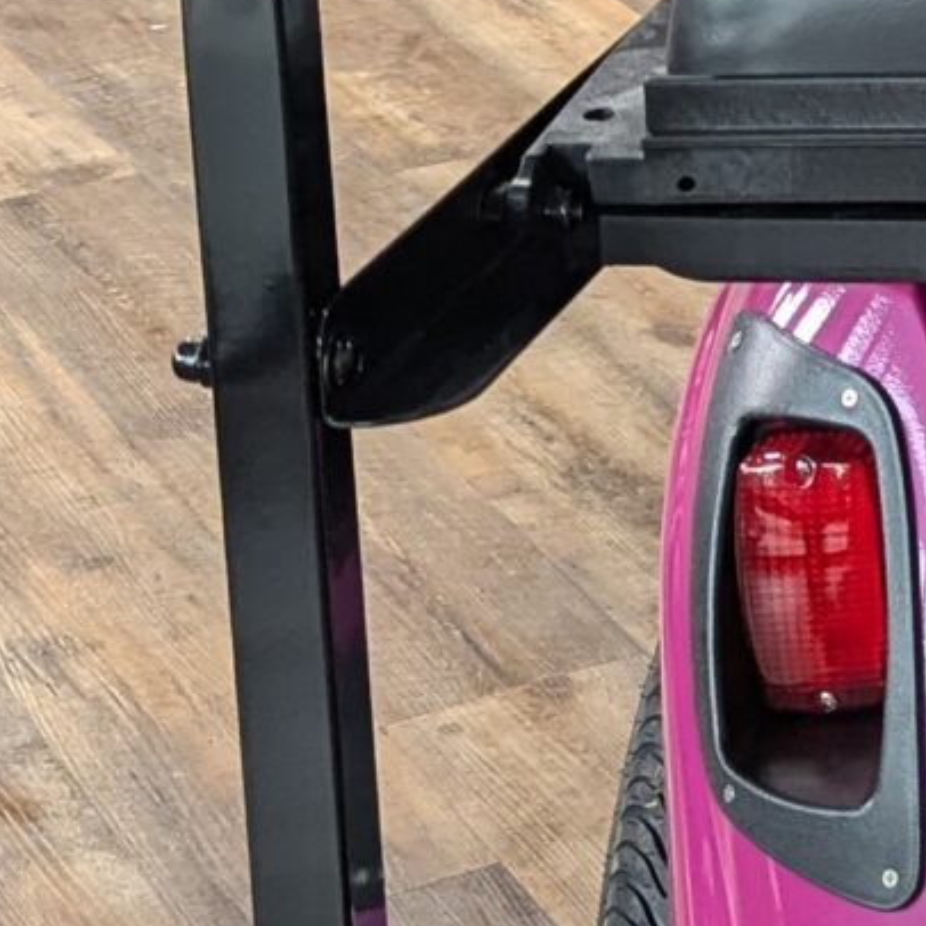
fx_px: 4055
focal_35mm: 134
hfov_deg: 11.7
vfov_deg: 12.5
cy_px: -354
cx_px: 1850
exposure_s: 1/104
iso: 353
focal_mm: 6.81
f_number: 1.85
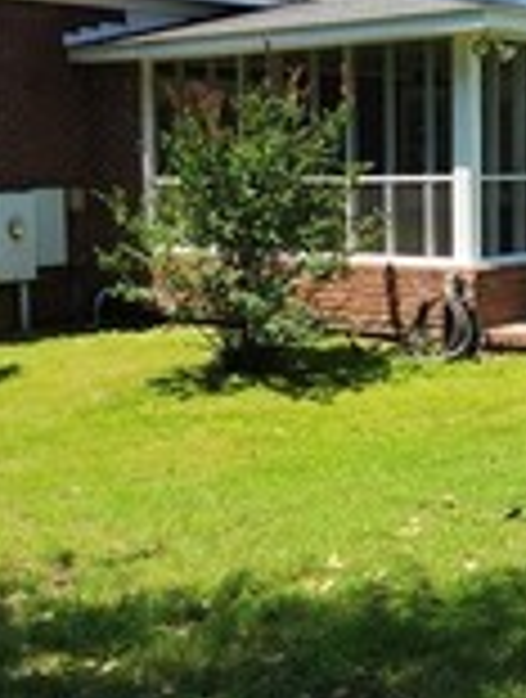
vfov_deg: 27.3
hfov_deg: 20.8
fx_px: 1433
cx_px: 328
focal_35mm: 71
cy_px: 270
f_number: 1.8
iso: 20
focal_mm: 5.4
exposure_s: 1/960
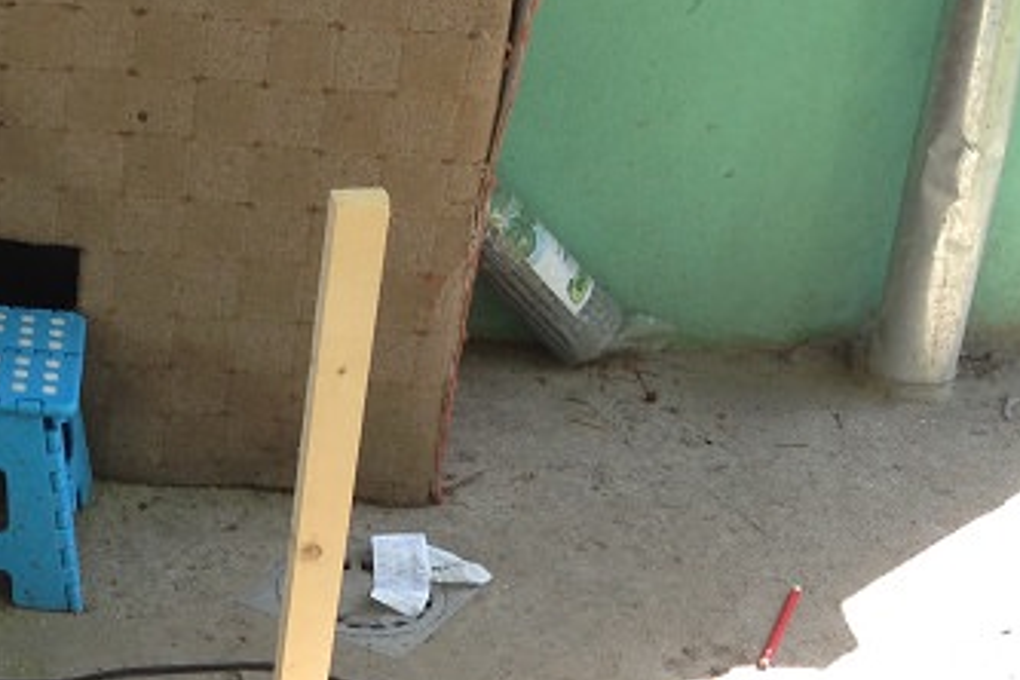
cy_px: 983
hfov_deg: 19.2
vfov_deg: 12.7
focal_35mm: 103
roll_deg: -1.0
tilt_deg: -37.7
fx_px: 2918
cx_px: -12
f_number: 2.4
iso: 50
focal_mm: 4.12
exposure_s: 1/197
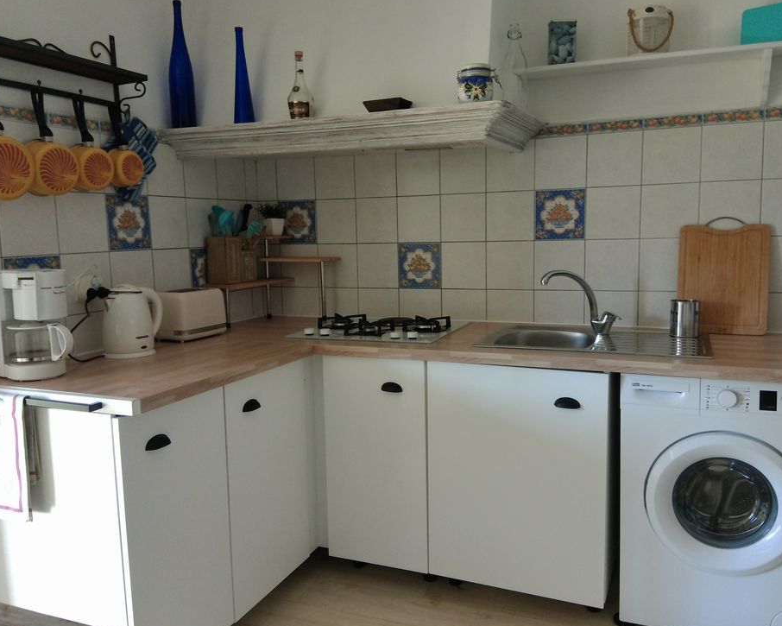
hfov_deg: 62.1
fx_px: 648
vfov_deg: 51.5
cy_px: 313
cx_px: 422
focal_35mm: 28
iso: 353
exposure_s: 1/33
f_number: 2
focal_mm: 3
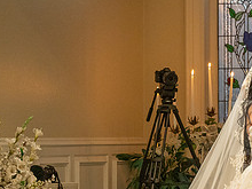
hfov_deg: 6.5
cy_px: 128
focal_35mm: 304
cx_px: 329
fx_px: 2213
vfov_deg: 4.9
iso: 3200
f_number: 4
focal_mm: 120
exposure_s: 1/200
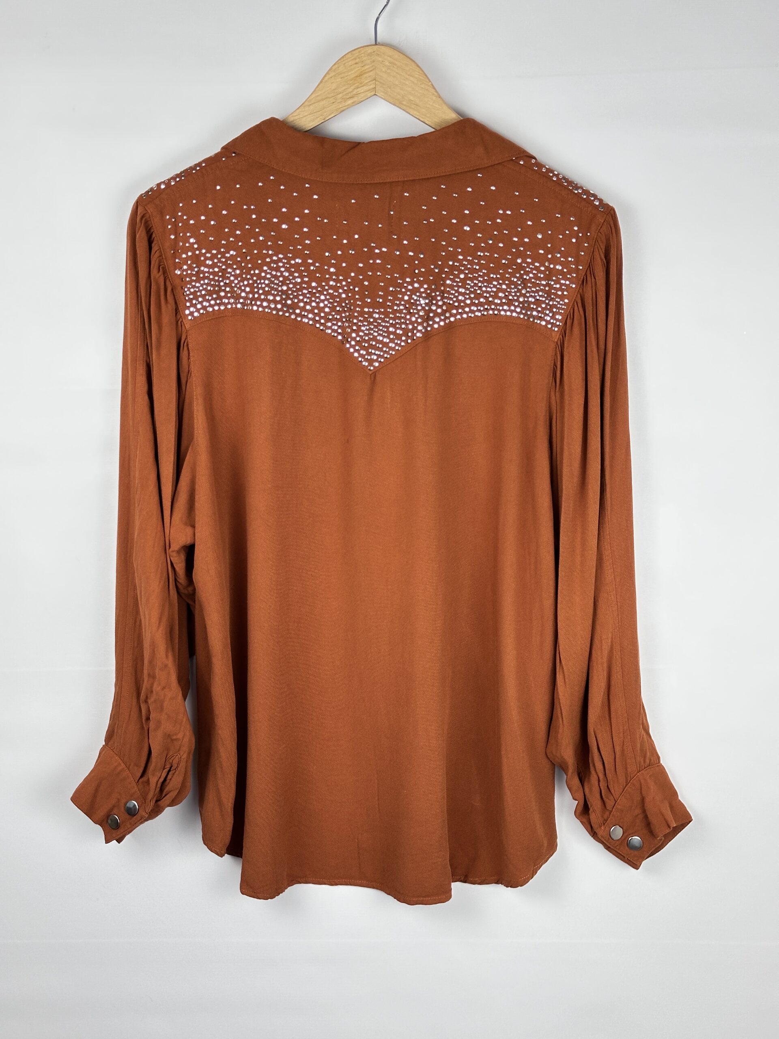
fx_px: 1440
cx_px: 390
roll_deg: -0.6
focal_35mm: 48
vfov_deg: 39.7
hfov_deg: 30.3
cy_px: 520
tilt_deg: -12.7
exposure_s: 1/197
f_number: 1.78
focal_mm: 6.86
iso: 50
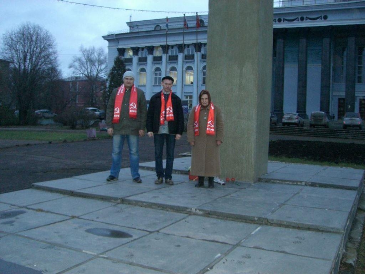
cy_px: 137
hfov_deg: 49.0
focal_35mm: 38
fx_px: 401
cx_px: 182
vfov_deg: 37.7
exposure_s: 1/60
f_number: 2.7
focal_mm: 6.2
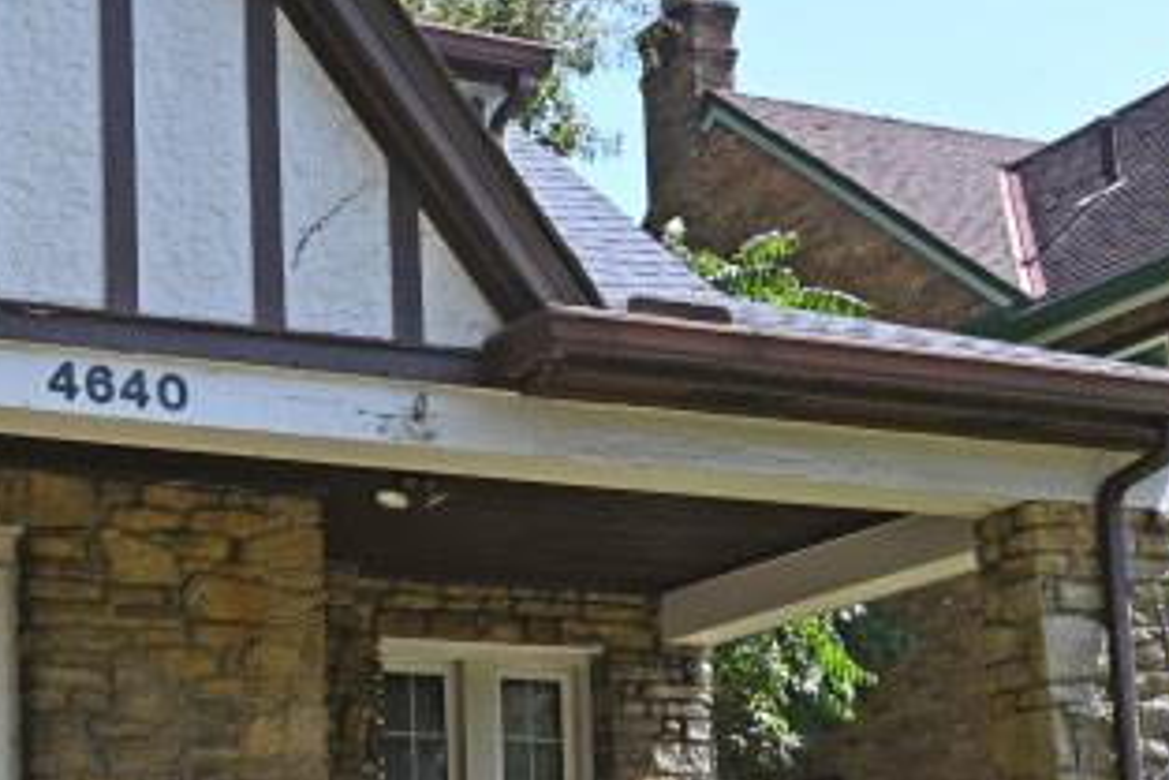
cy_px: 829
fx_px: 2177
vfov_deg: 19.6
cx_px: -97
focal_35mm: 67
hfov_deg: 27.6
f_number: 7.1
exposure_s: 1/200
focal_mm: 14
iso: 100
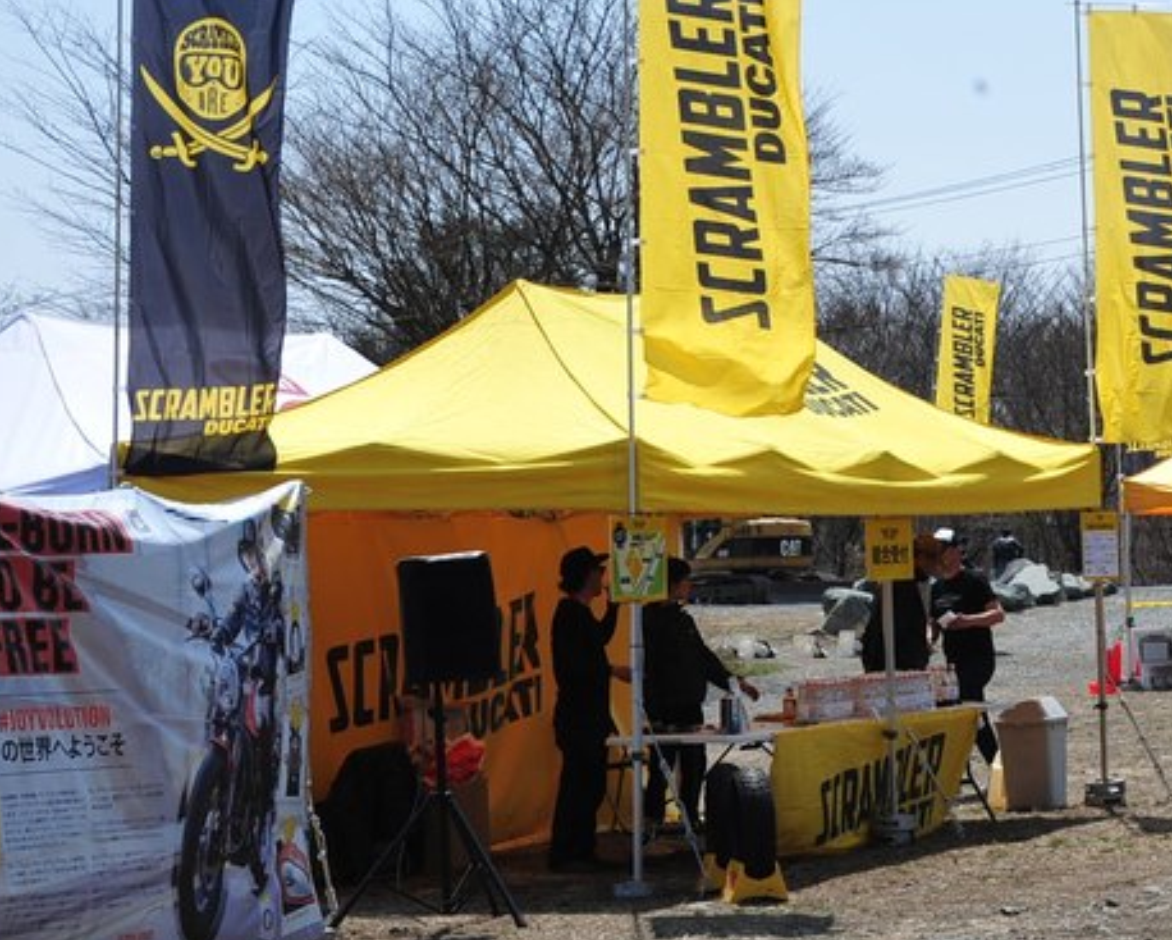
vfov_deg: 11.1
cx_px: 1196
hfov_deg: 13.6
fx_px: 4825
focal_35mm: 139
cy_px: 434
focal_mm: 68
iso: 200
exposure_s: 1/250
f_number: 13
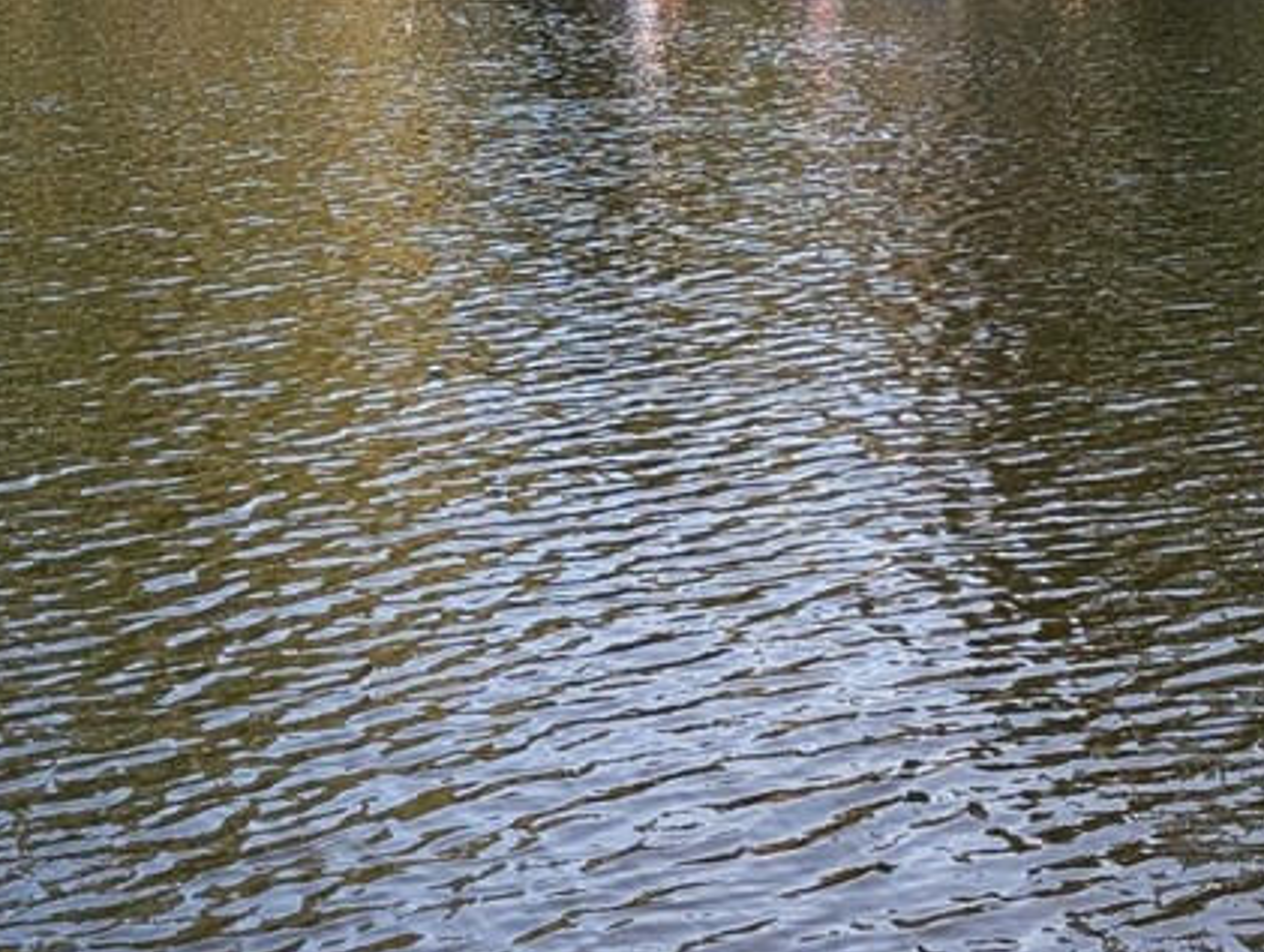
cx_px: 988
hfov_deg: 21.3
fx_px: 3328
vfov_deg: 16.0
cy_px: 20
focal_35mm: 91
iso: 22
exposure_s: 1/569
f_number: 1.68
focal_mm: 6.9
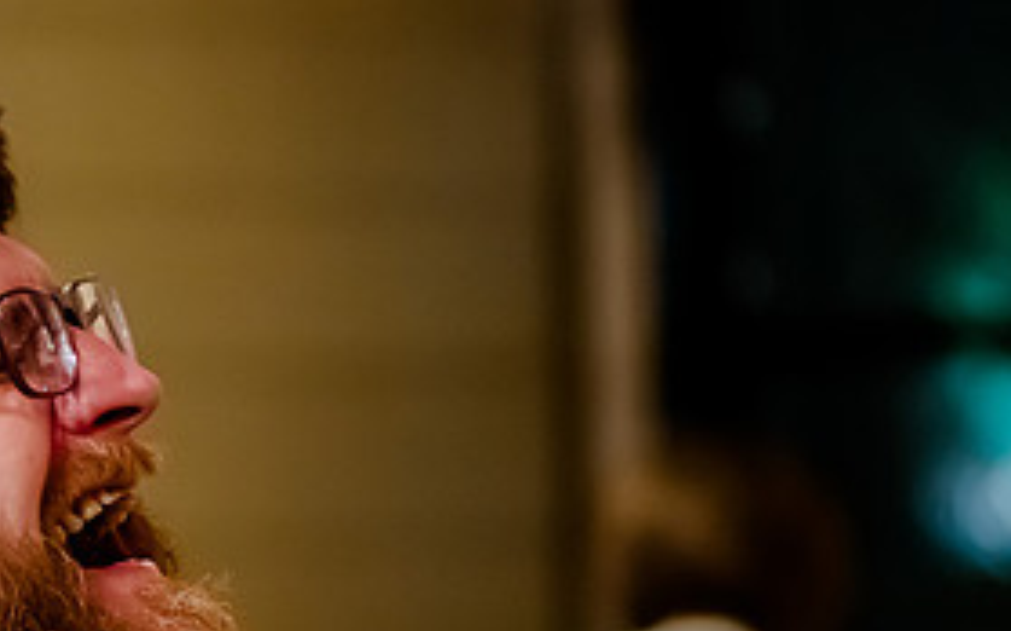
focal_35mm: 334
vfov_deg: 3.9
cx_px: 109
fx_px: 9197
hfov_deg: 6.3
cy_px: 553
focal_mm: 105
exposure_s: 1/100
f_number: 2.8
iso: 4000
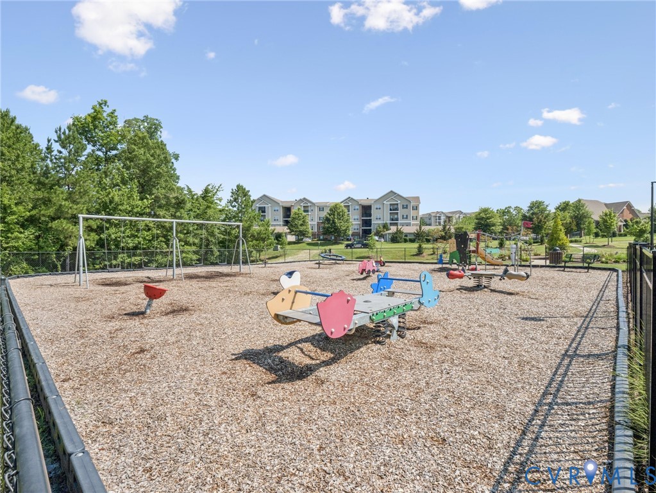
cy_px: 246
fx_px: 303
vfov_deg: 78.1
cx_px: 328
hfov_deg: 94.5
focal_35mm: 16
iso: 250
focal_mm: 8
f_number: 9
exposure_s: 1/640
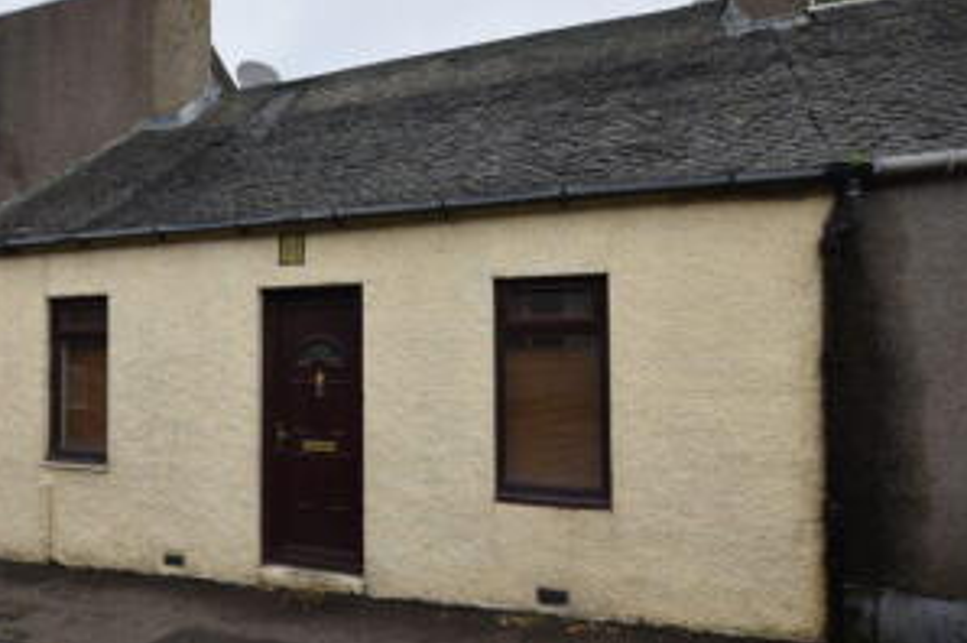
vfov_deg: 53.0
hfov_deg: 71.5
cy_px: 326
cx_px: 318
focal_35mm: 24
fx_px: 644
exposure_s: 1/250
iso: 360
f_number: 8
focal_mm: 10
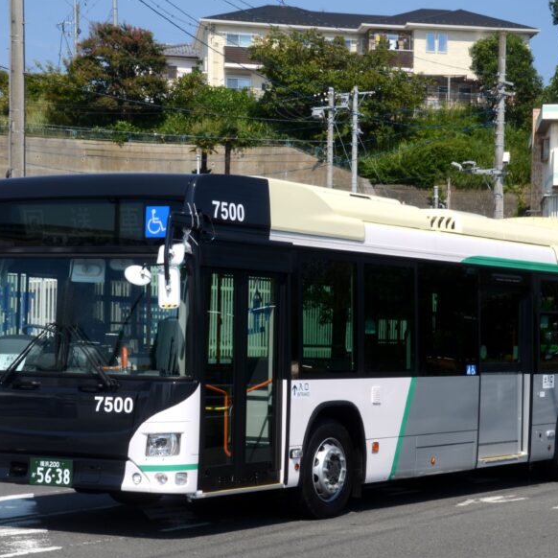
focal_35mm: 85
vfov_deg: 20.4
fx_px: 1550
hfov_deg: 20.3
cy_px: 318
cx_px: 395
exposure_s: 1/80
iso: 100
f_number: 16
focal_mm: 38
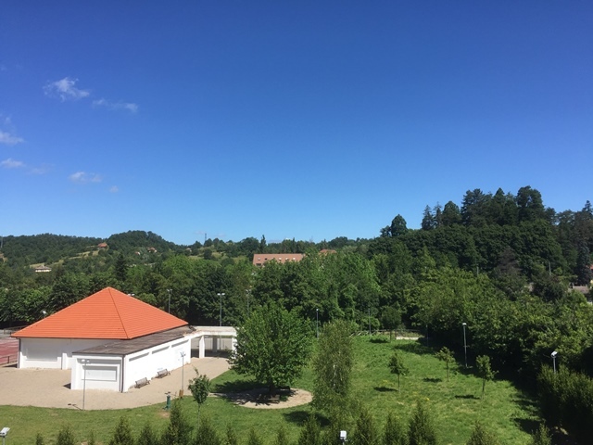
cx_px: 296
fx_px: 497
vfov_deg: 48.2
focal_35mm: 29
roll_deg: +0.2
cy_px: 222
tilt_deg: +4.6
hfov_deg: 61.7
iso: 32
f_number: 2.2
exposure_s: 1/1721
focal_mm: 4.15
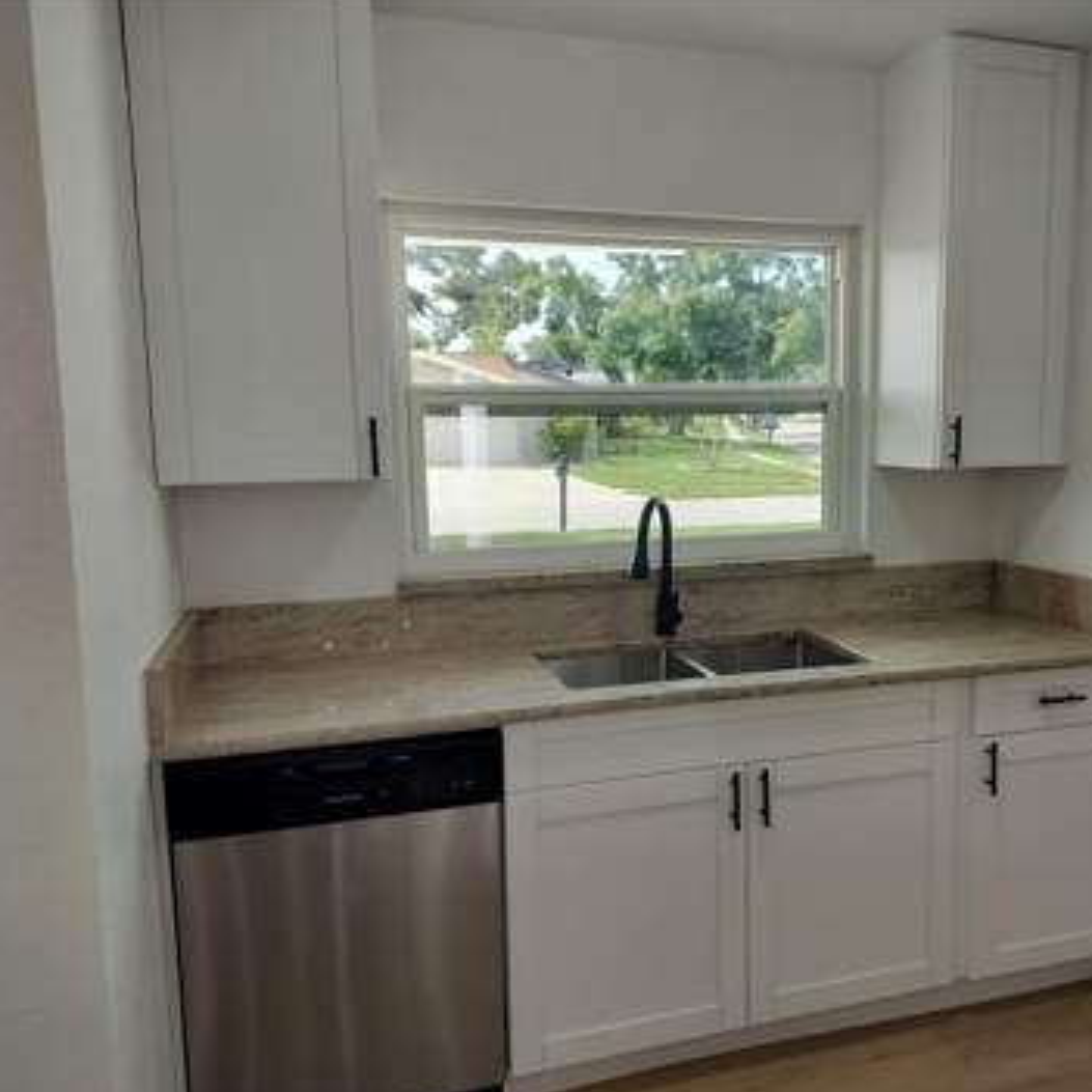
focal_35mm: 29
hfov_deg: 55.1
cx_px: 666
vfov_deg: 55.6
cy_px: 544
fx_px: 1035
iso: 100
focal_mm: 5.24
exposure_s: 1/120
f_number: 1.7
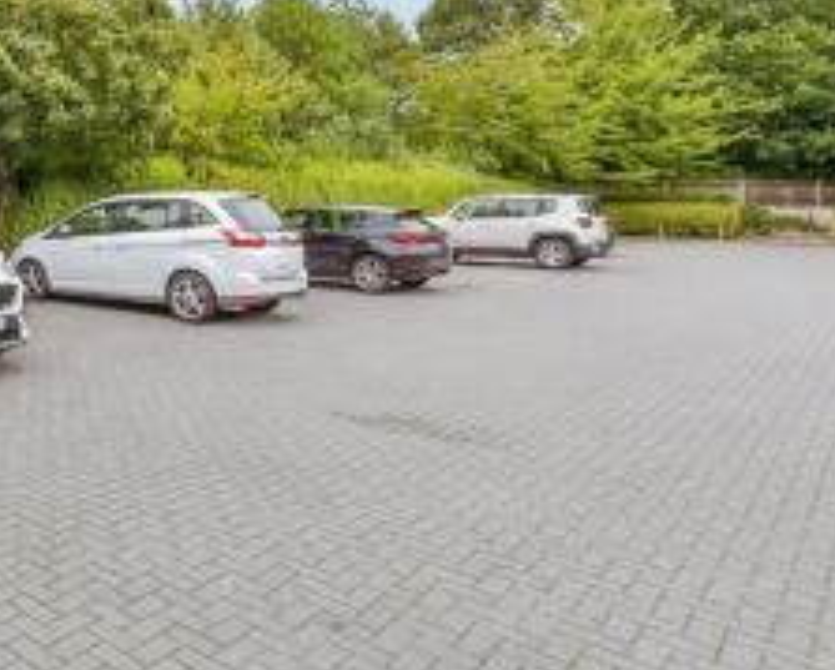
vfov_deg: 47.4
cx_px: -41
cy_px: 197
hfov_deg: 46.6
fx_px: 742
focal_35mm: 30
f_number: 8
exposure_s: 1/250
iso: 320
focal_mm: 10
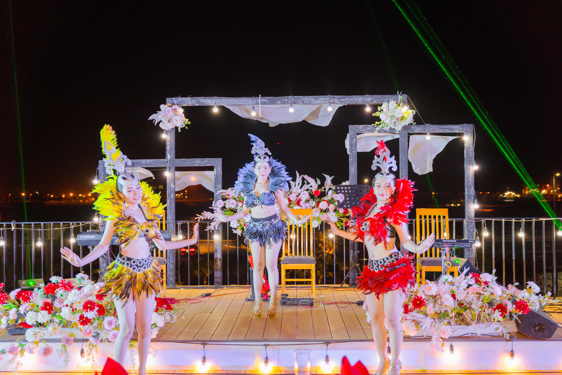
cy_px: 188
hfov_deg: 51.0
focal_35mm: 38
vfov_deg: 35.3
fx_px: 588
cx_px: 281
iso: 1250
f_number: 3.2
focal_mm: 37.7
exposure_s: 1/125
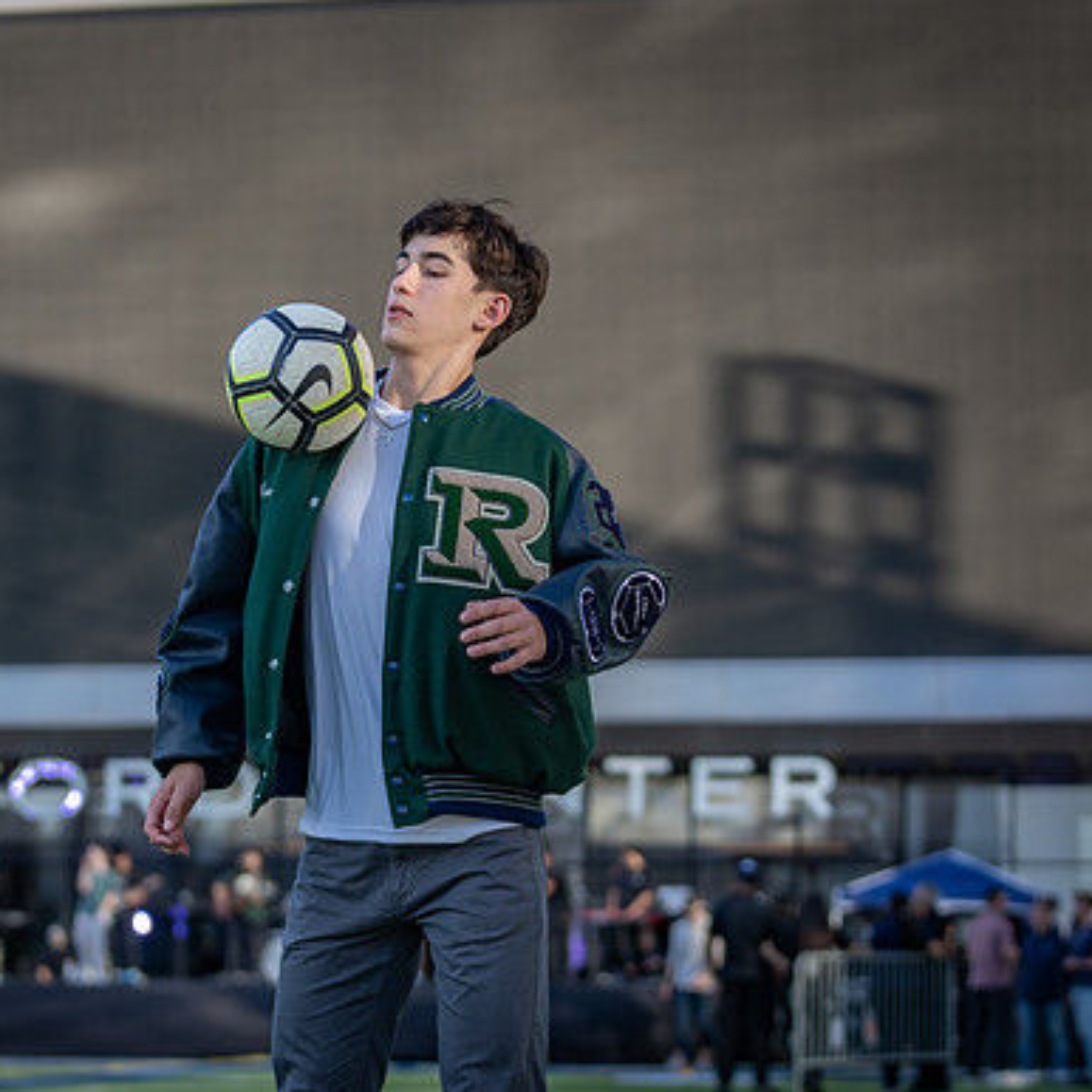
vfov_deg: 15.4
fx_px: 4033
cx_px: 360
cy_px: 643
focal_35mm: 113
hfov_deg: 15.4
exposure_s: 1/1000
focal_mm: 71
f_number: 2.8
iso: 250
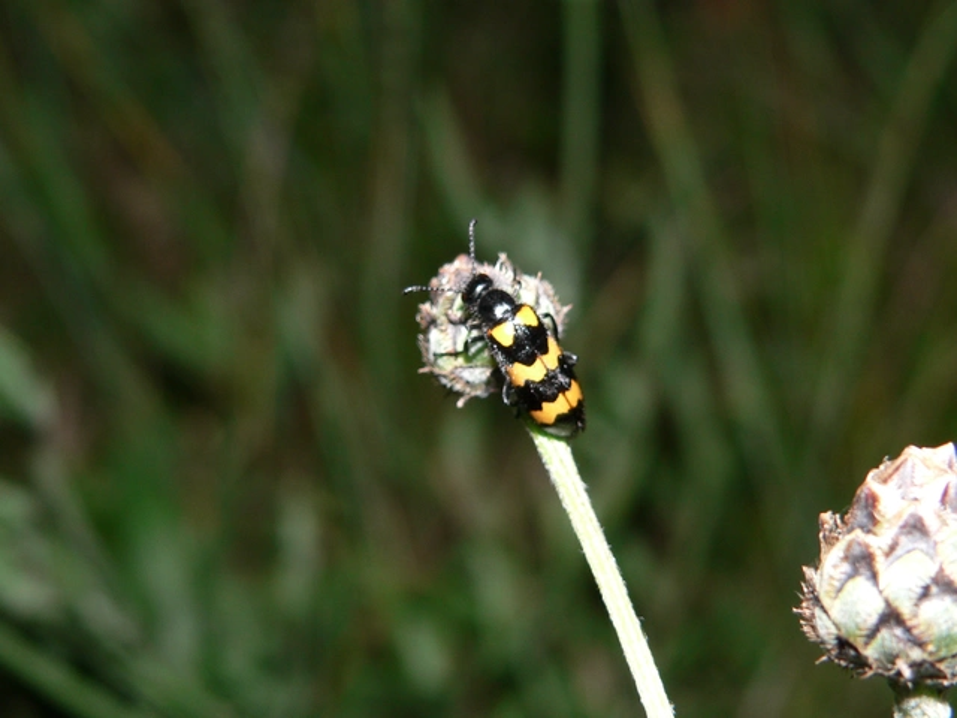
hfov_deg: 22.0
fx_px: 2461
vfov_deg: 16.6
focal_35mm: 89
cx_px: 478
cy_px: 359
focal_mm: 14.8
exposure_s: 1/60
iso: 100
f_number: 4
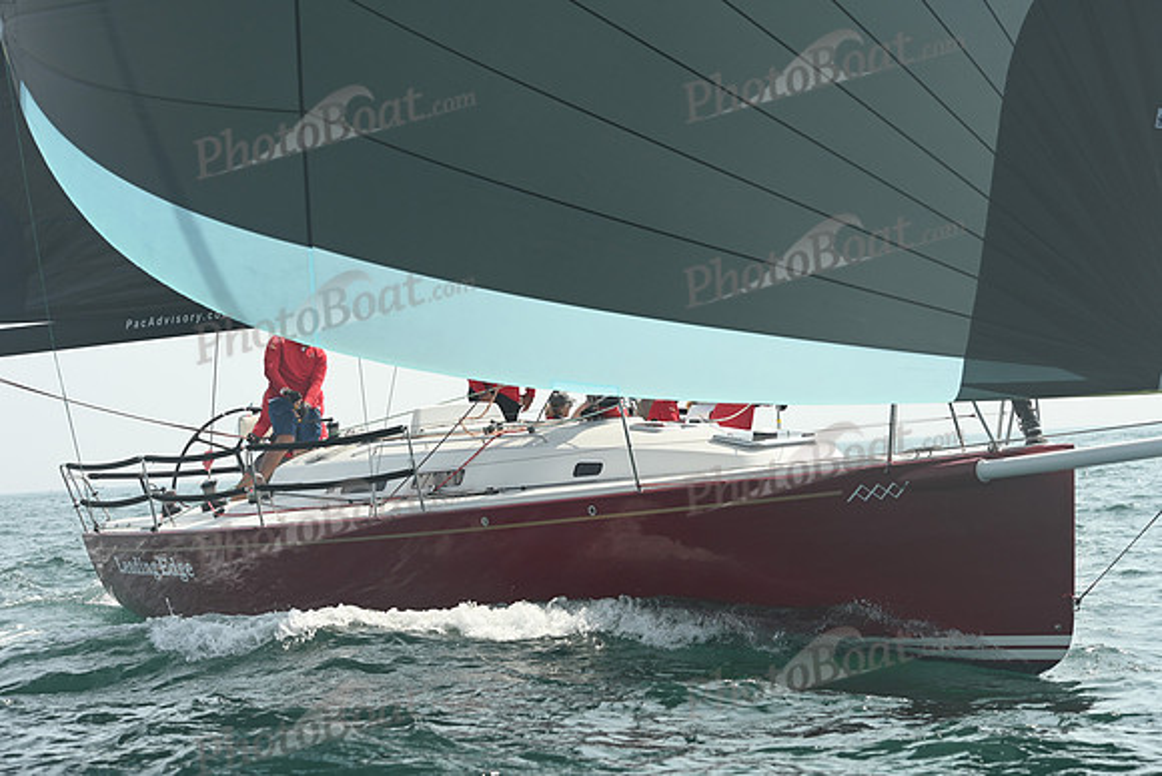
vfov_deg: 14.0
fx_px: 3164
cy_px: 388
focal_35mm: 98
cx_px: 581
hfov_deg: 20.8
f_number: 6.3
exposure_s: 1/1250
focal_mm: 98
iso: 320
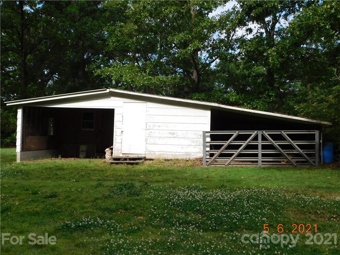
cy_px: 128
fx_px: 354
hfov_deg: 51.4
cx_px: 170
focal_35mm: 36
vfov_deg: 39.7
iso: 125
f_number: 3.5
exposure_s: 1/800
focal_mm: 6.3
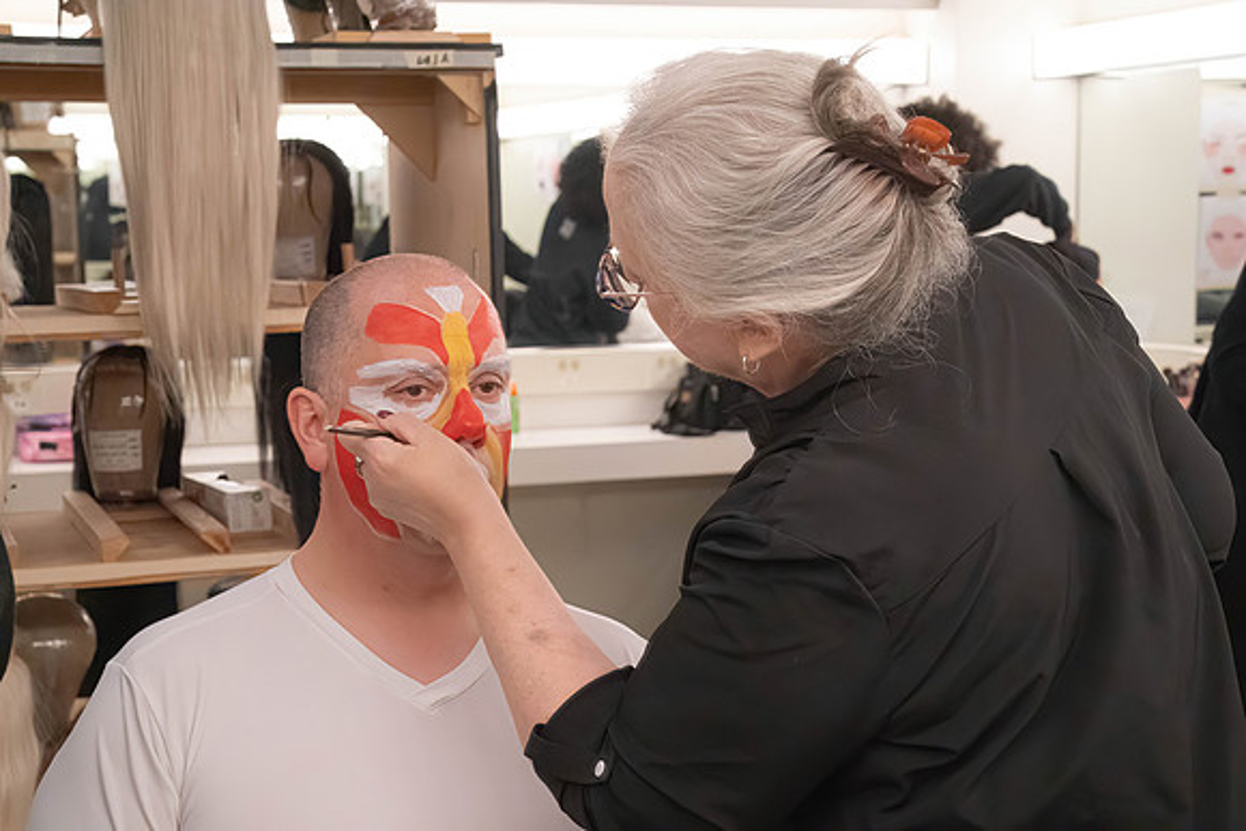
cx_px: 623
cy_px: 416
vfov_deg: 19.5
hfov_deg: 28.8
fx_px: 2423
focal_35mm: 70
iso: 16000
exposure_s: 1/500
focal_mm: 70
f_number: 9
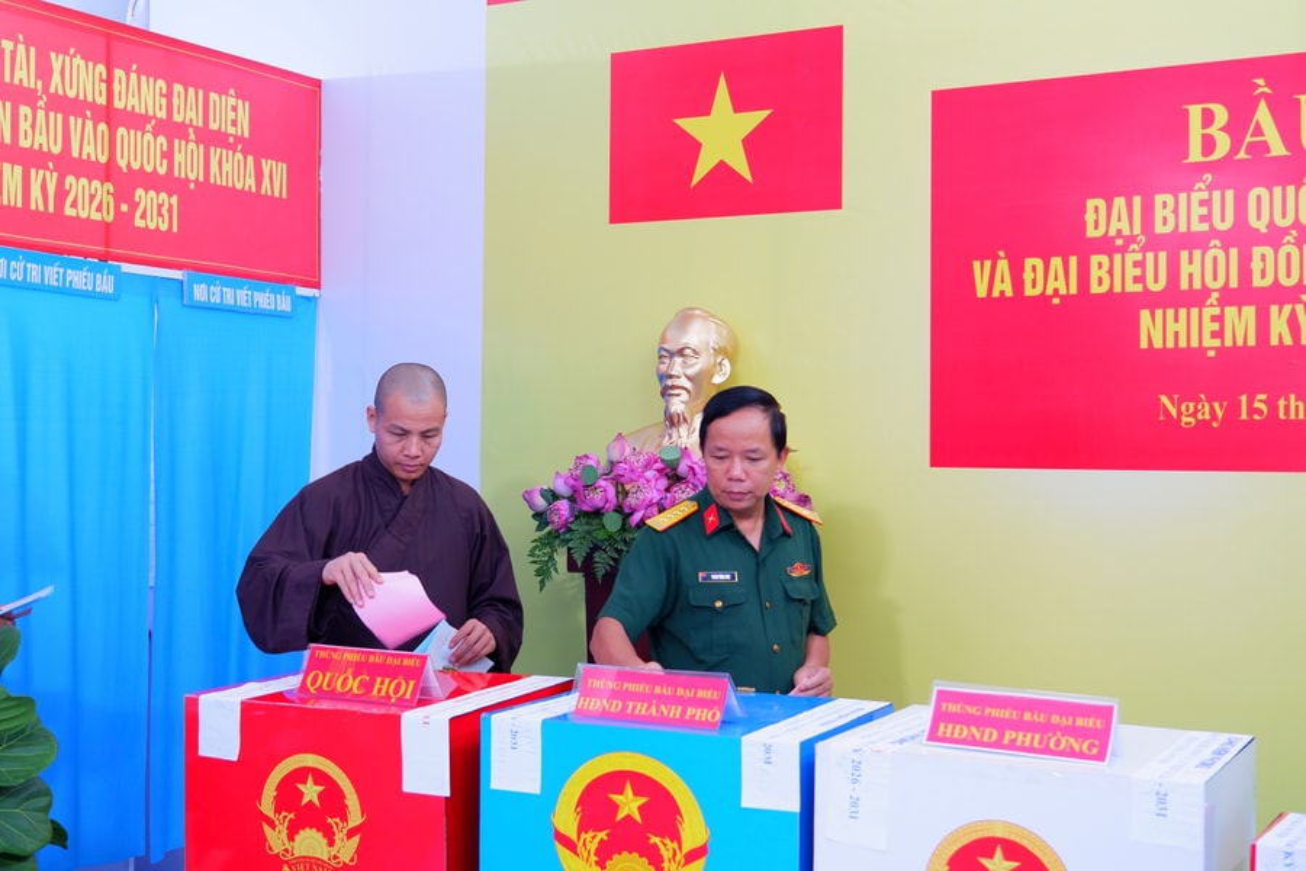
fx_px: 1487
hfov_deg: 47.4
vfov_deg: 32.6
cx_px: 653
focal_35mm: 41
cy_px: 436
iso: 500
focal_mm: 27.5
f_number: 4
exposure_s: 1/40
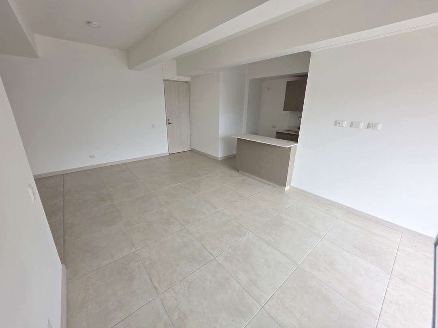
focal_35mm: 13
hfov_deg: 106.2
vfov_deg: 89.9
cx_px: 219
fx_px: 164
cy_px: 164
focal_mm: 2.2
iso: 25
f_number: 1.9
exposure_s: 1/120
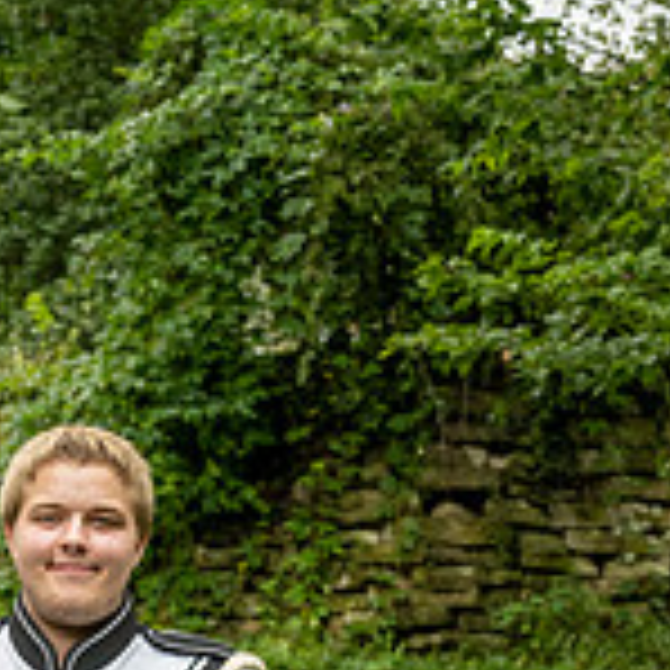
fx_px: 2299
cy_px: 953
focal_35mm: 105
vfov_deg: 15.5
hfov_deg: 16.4
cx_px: 99
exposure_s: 1/500
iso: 800
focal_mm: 41
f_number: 4
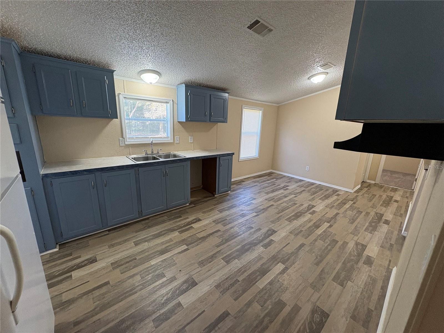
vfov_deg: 85.7
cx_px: 222
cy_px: 166
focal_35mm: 14
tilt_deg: -14.0
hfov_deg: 102.1
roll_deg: -1.7
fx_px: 180
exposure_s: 1/73
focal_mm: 2.22
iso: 200
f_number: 2.2
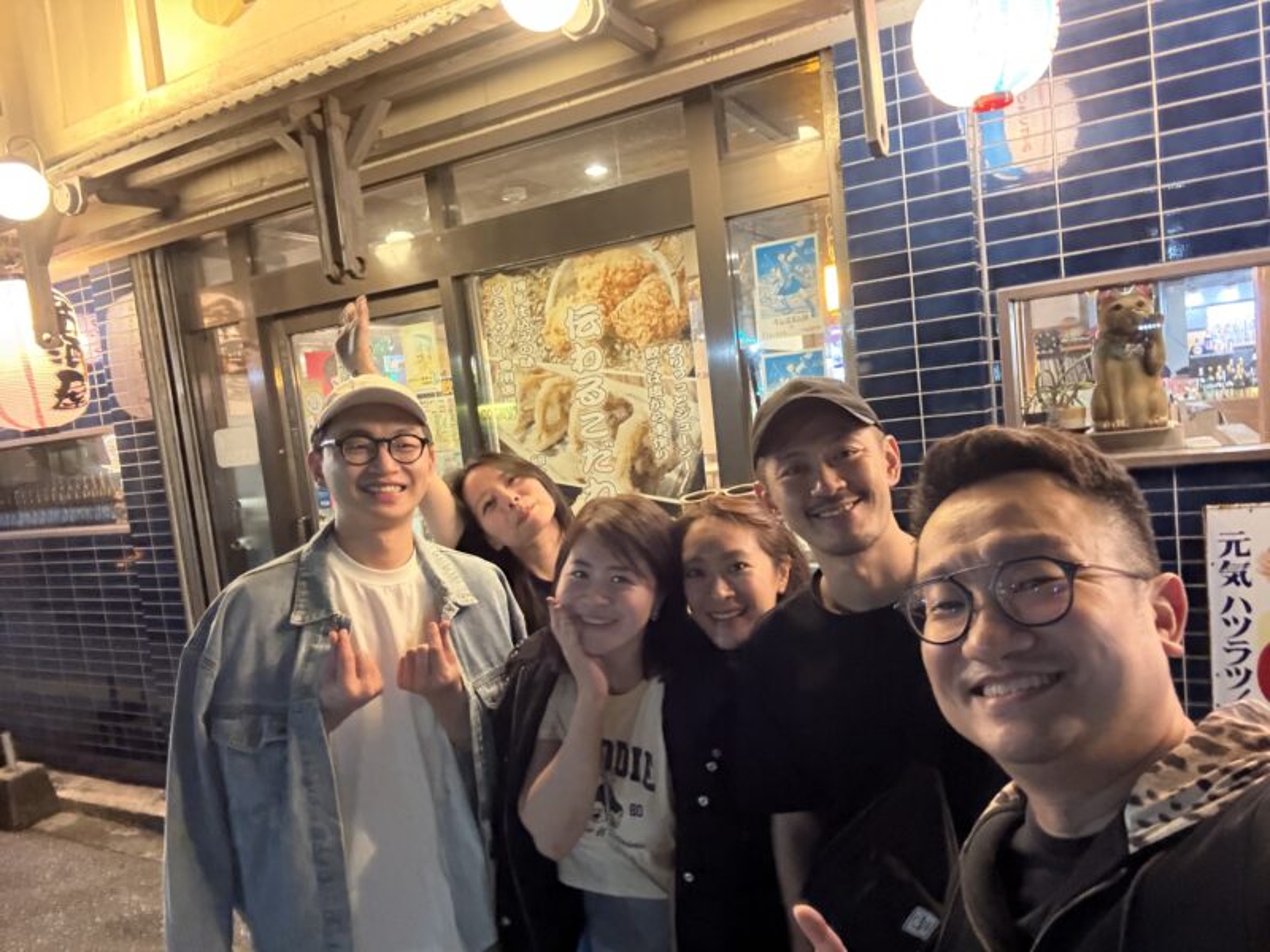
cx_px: 635
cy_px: 476
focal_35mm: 23
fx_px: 844
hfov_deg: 73.9
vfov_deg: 58.9
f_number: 1.9
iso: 1000
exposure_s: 1/15
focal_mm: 2.69
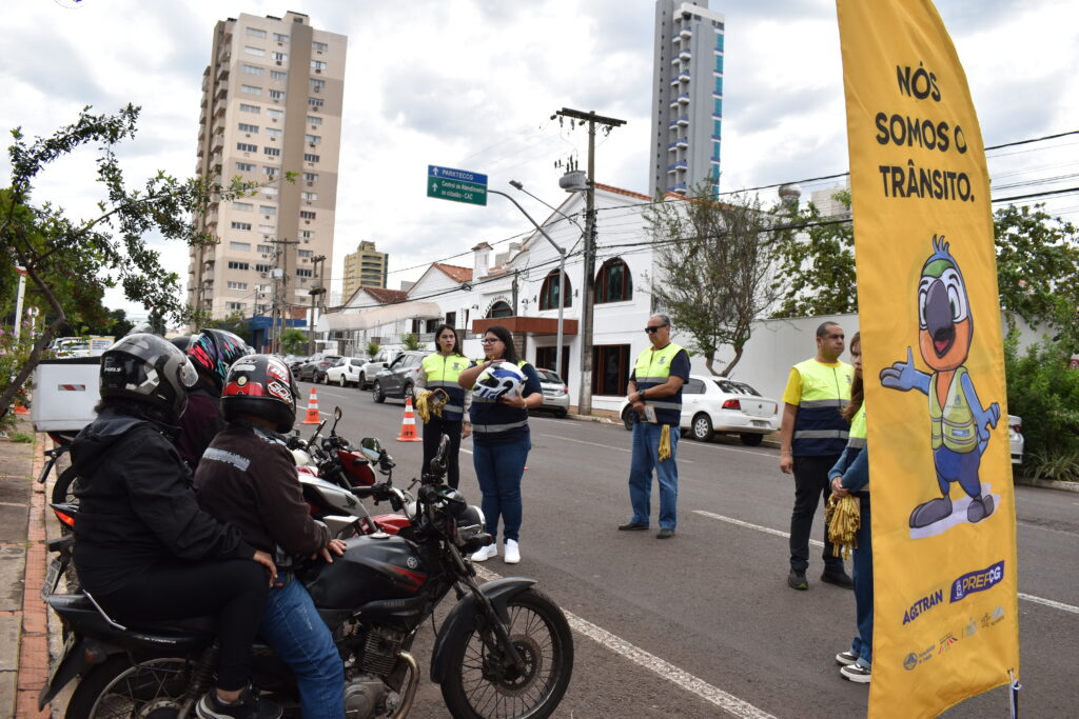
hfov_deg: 61.9
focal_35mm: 30
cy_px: 360
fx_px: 899
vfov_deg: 43.6
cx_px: 540
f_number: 5.6
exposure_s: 1/200
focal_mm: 20
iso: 100
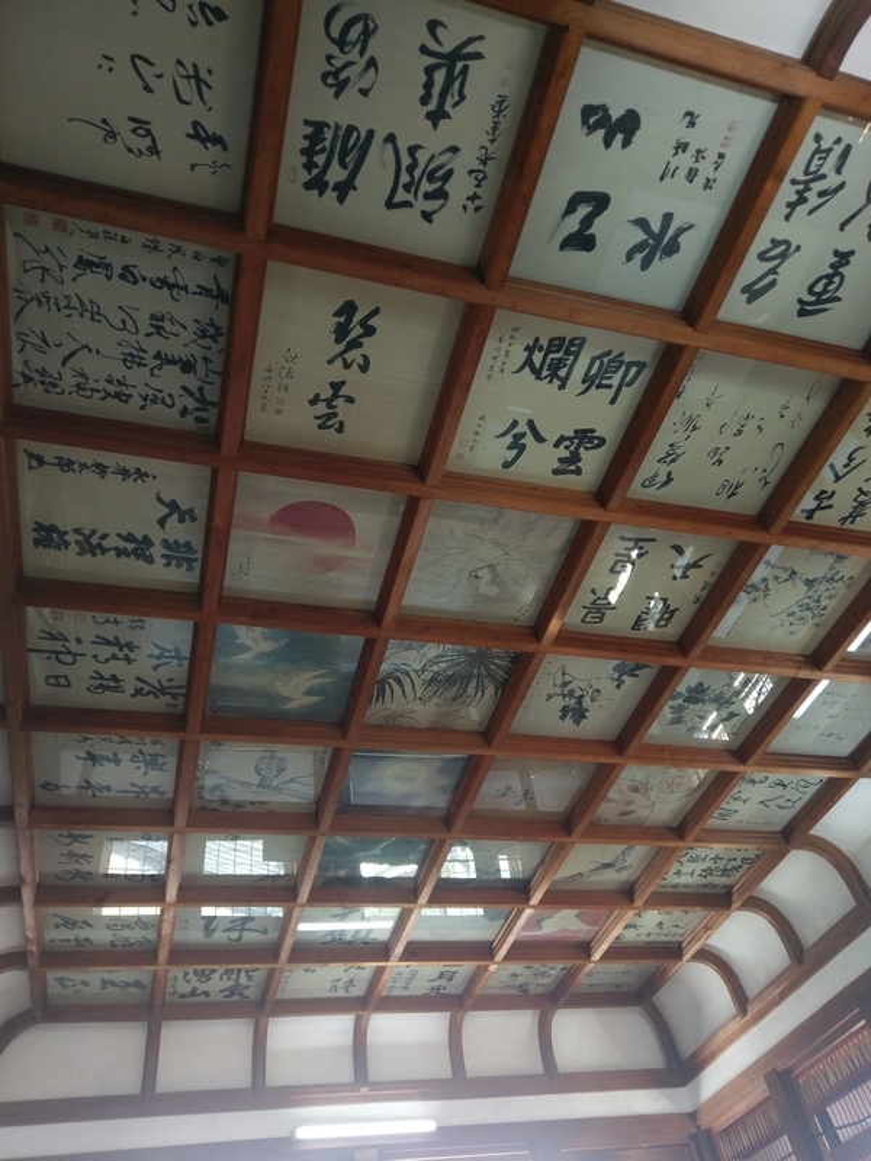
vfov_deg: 67.3
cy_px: 580
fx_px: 872
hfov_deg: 53.1
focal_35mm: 26
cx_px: 436
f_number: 1.8
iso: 125
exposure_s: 1/40
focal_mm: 4.58
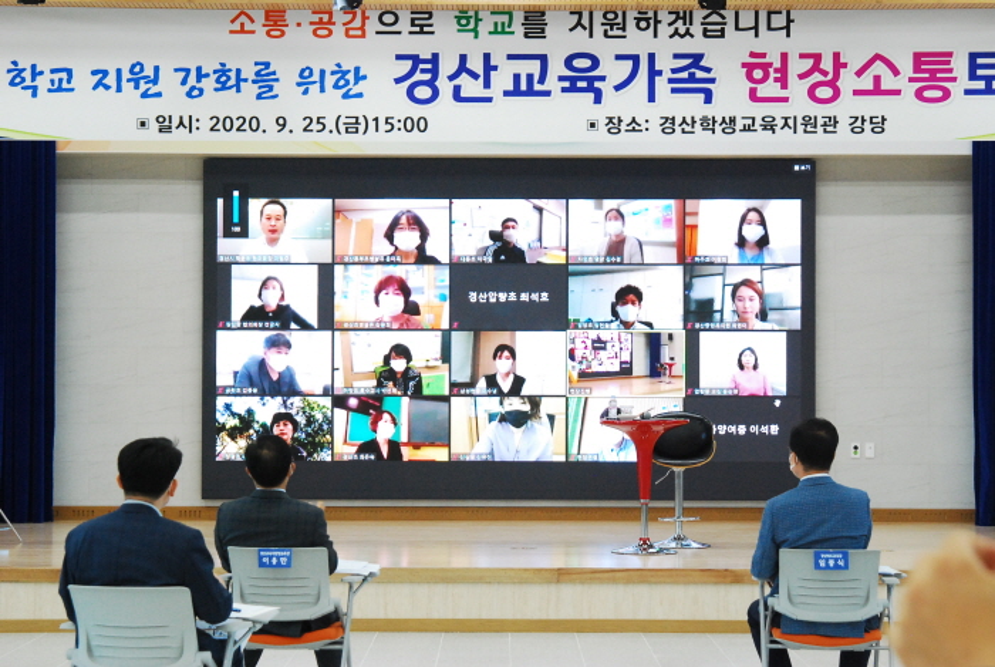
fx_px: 2076
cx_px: 498
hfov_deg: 27.0
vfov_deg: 18.2
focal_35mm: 75
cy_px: 334
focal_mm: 50
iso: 1600
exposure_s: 1/80
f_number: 7.1
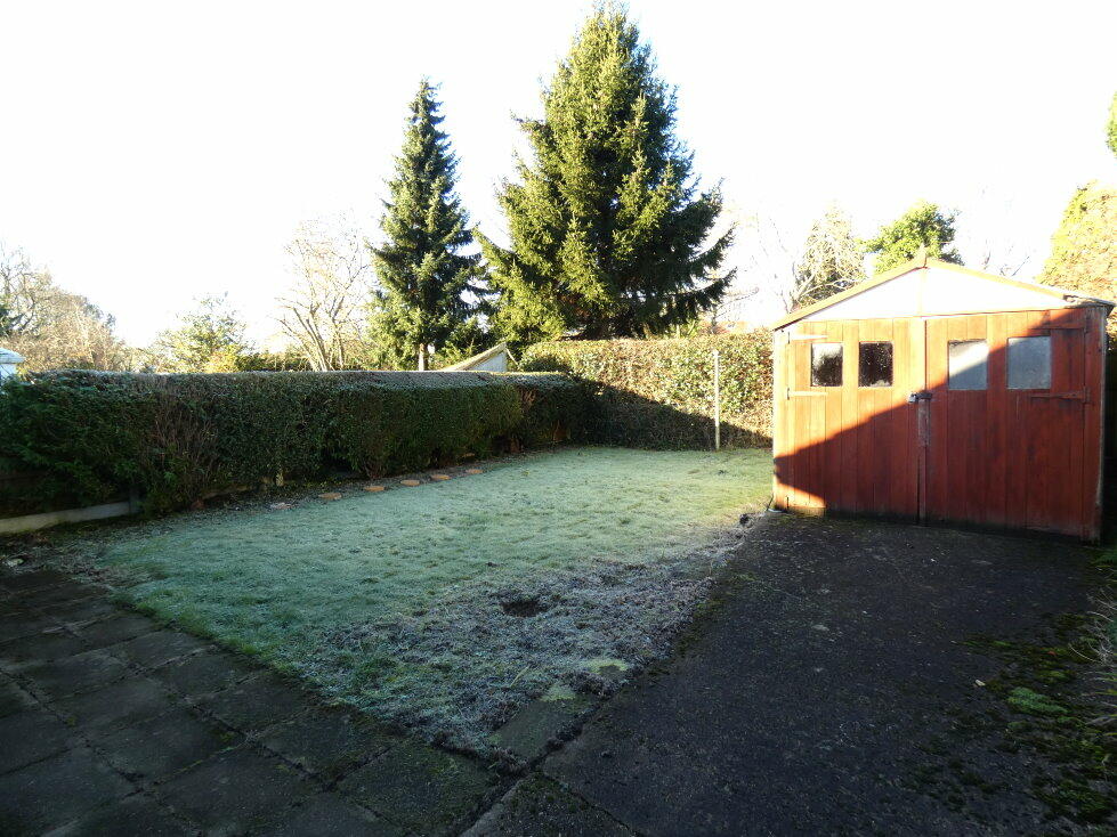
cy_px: 418
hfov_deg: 81.8
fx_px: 645
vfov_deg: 66.0
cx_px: 558
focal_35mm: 20
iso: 80
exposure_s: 1/125
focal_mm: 3.6
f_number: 2.8
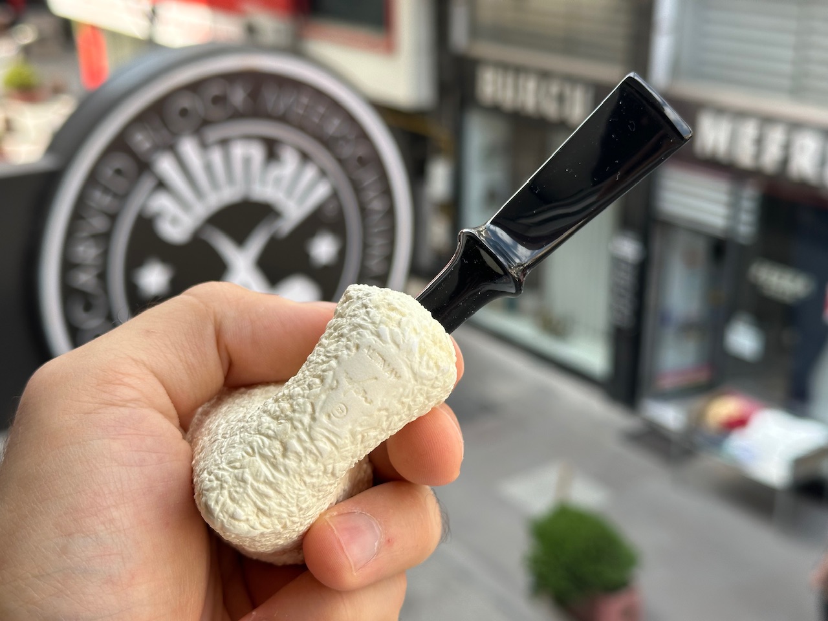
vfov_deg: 30.3
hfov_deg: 39.7
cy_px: 310
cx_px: 414
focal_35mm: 48
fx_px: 1148
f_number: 1.78
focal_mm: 6.86
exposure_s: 1/631
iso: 64
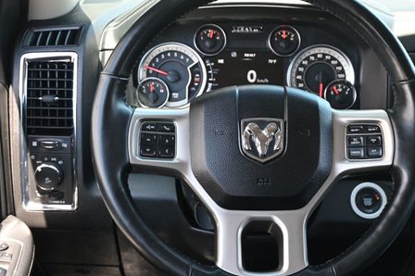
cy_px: 136
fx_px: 691
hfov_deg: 33.2
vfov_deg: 22.6
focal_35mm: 60
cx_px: 266
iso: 720
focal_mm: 28
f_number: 4.5
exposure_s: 1/125
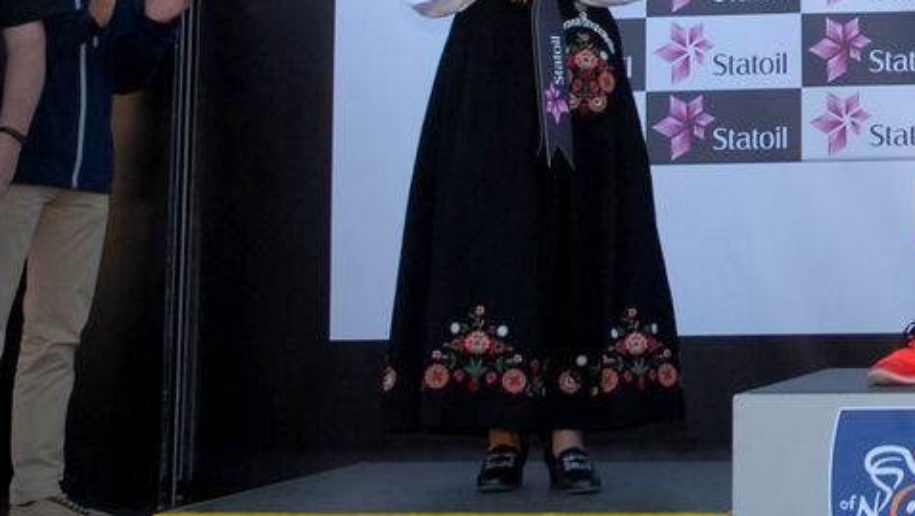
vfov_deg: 14.6
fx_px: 1966
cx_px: 961
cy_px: -38
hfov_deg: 24.7
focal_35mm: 81
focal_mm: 24
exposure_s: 1/250
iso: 400
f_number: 6.3
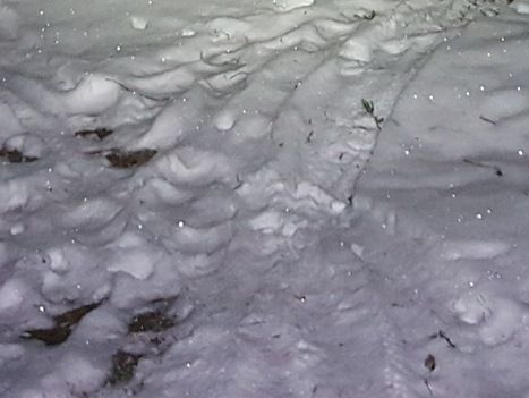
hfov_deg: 22.0
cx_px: 326
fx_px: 1361
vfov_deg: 14.9
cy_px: -264
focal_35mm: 89
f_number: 1.7
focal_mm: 4.2
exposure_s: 1/10
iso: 320
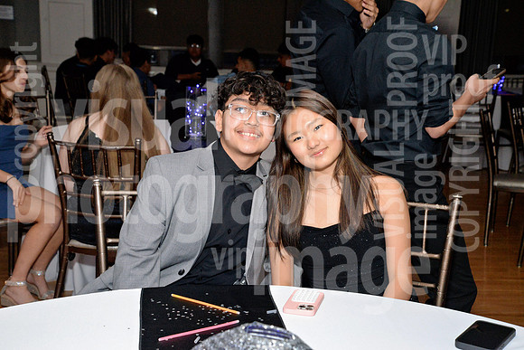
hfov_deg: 32.4
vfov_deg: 21.9
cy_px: 175
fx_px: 903
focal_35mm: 62
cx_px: 262
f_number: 8
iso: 6400
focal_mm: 62
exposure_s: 1/80
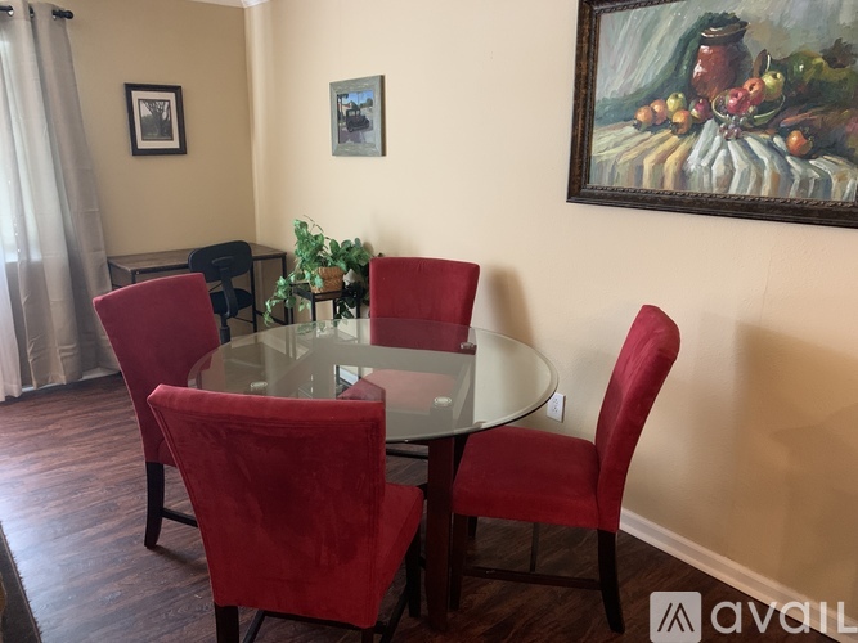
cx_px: 429
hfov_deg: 67.3
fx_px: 644
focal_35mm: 26
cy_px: 322
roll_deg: -0.7
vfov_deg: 53.0
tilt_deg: -15.3
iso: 400
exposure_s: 1/30
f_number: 1.8
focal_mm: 4.25
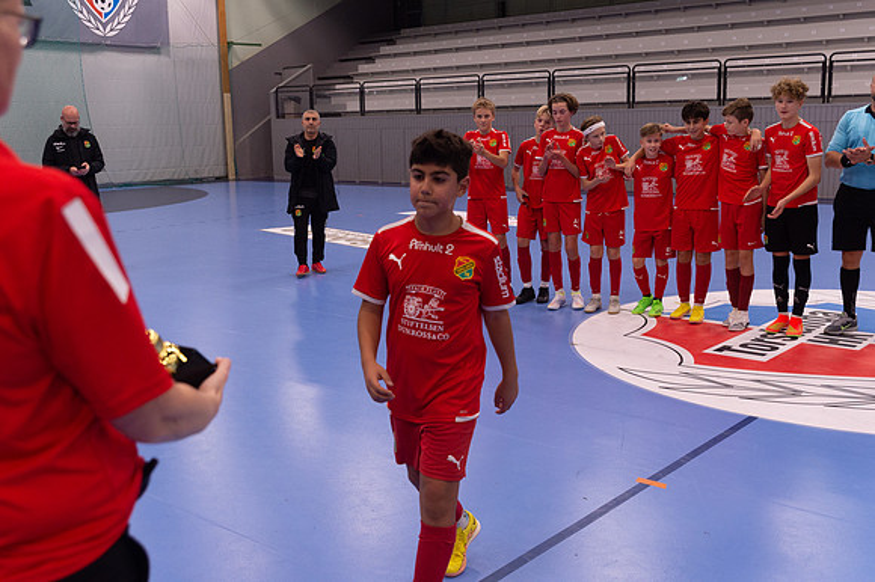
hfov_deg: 50.7
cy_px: 291
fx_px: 923
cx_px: 438
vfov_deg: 35.0
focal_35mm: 38
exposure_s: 1/320
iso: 1800
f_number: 3.2
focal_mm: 38
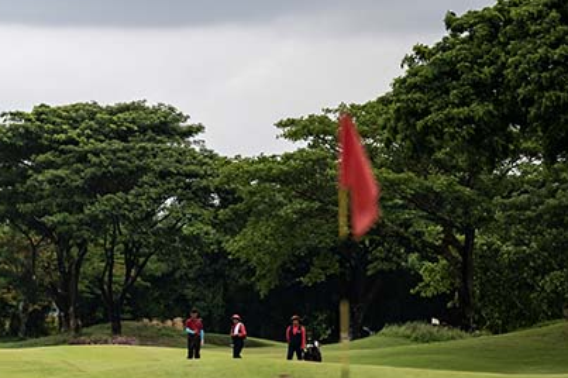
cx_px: 0
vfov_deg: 2.9
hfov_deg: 4.3
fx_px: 7520
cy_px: 168
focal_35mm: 477
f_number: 2.8
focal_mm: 200
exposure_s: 1/3200
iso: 160
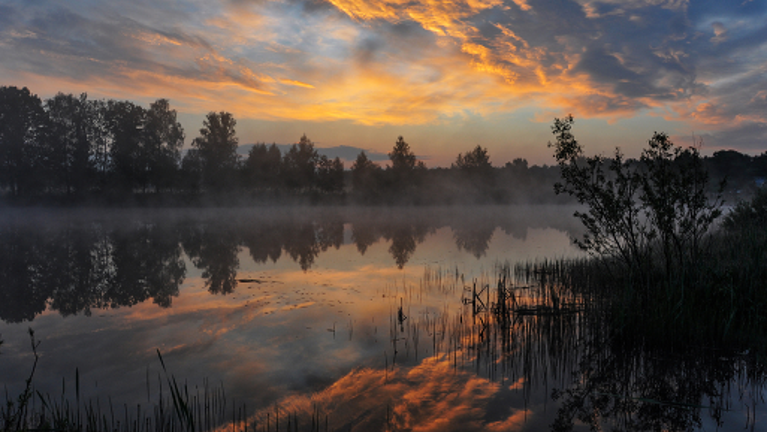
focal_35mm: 29
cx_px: 381
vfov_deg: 40.2
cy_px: 214
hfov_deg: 66.0
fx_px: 590
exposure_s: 1/125
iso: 250
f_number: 6.3
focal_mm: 18
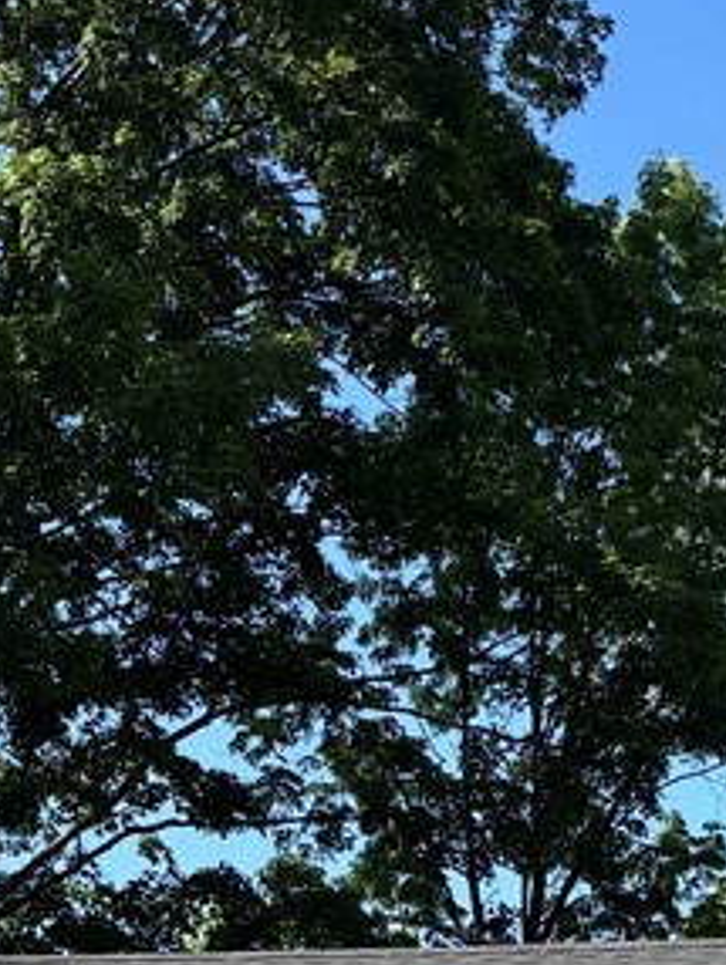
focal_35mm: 93
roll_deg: +1.4
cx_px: 520
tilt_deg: +11.5
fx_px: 2597
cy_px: 928
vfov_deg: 20.5
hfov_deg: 15.9
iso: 50
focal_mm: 5.96
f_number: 1.6
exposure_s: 1/1567
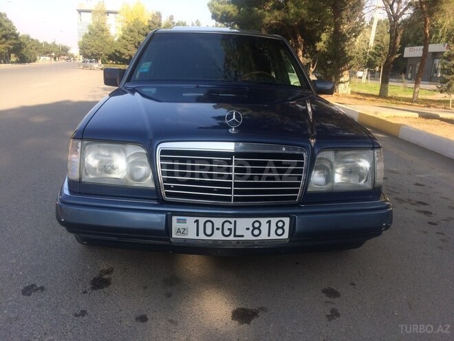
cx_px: 227
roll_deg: +0.3
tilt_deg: -16.2
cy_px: 170
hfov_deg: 61.7
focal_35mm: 29
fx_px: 380
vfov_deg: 48.2
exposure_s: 1/641
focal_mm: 4.15
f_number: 2.2
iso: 32
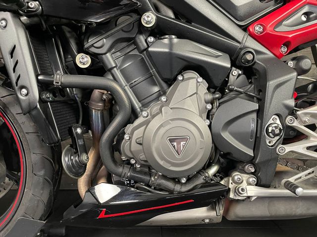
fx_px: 238
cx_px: 158
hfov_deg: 67.3
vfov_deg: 53.1
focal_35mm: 26
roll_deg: -0.7
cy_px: 118
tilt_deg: -2.3
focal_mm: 4.2
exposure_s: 1/33
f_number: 1.6
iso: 400
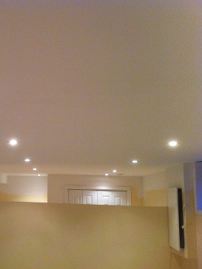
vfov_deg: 39.7
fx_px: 373
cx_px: 18
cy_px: 133
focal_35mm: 48
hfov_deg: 29.0
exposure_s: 1/15
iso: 125
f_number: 2.8
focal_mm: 3.85
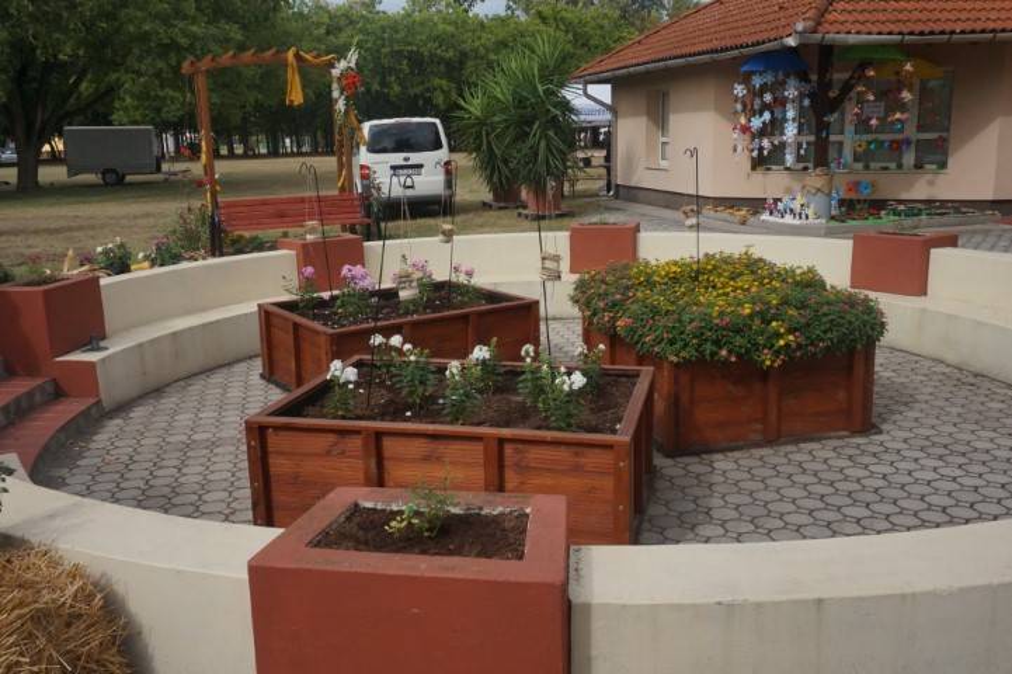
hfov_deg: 59.5
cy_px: 337
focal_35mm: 32
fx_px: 885
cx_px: 506
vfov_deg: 41.7
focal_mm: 21
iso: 400
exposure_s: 1/1000
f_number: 13
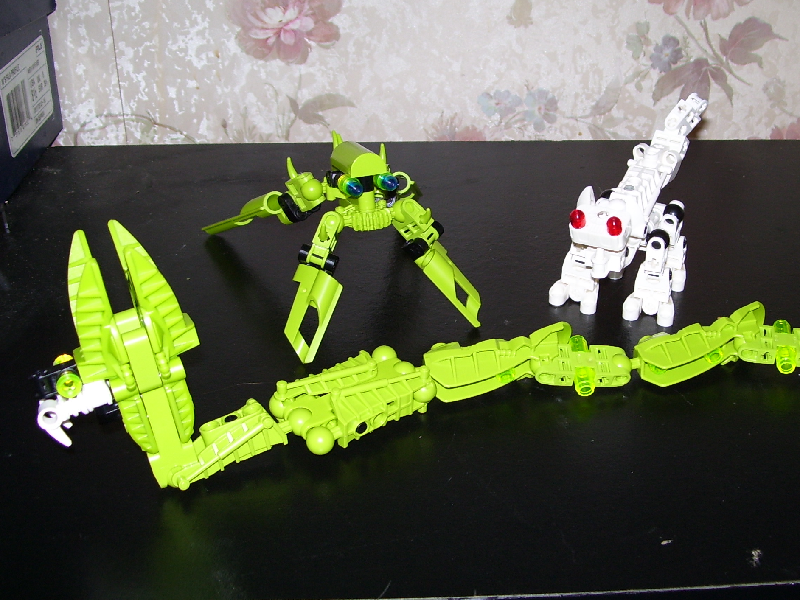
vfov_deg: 32.9
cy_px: 277
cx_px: 472
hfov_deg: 42.8
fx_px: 1017
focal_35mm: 44
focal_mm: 6
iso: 80
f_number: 2.7
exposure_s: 1/60
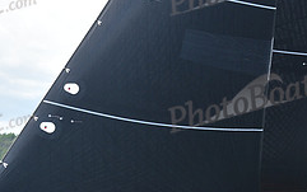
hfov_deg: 11.4
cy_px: 184
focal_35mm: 184
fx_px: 1541
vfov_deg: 7.1
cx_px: 103
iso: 250
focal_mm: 75
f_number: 4.5
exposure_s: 1/1000
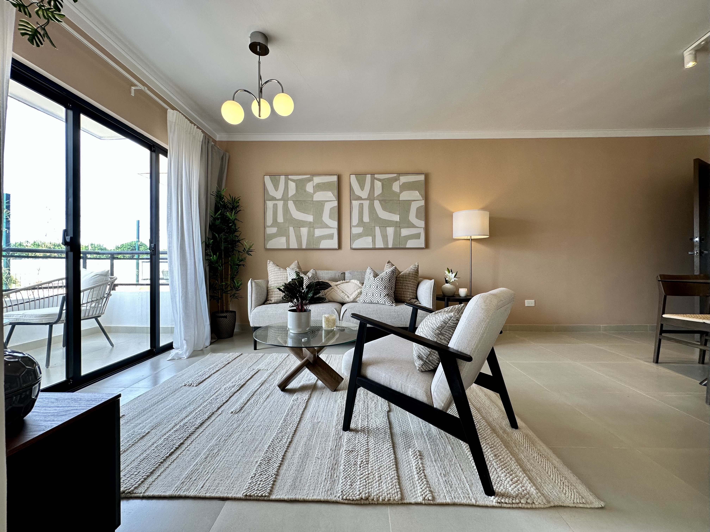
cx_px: 355
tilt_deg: +0.8
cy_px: 266
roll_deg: -0.3
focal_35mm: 14
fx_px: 287
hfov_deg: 102.1
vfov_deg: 85.7
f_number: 2.2
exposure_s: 1/120
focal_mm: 2.22
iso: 80
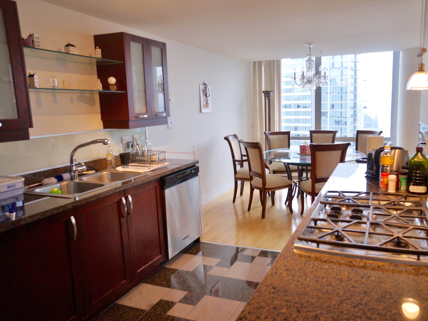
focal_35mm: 27
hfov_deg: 65.0
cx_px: 247
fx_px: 334
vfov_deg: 51.3
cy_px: 162
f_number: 4
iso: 250
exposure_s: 1/60
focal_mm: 16
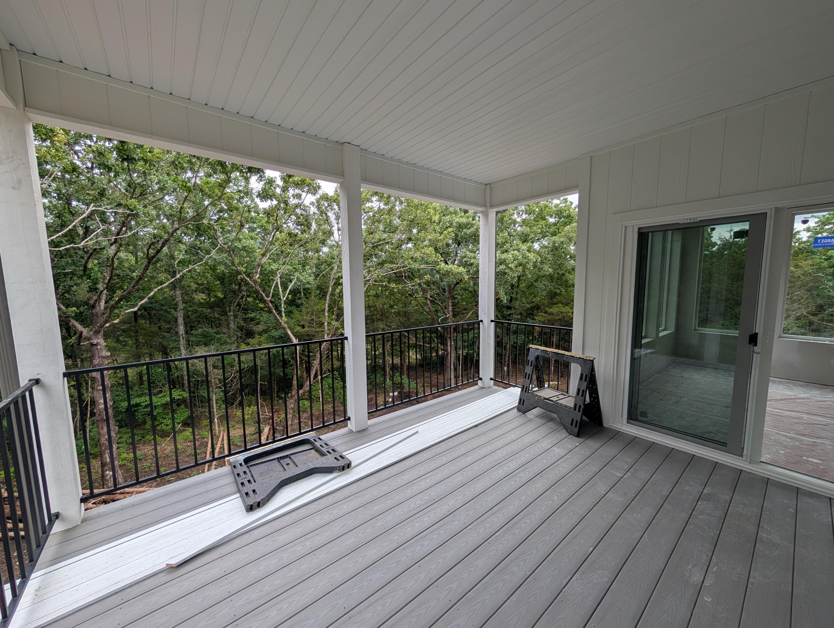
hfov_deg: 110.5
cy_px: 314
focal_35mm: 12
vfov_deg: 94.6
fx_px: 289
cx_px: 417
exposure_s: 1/1171
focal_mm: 2.02
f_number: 1.7
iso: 49
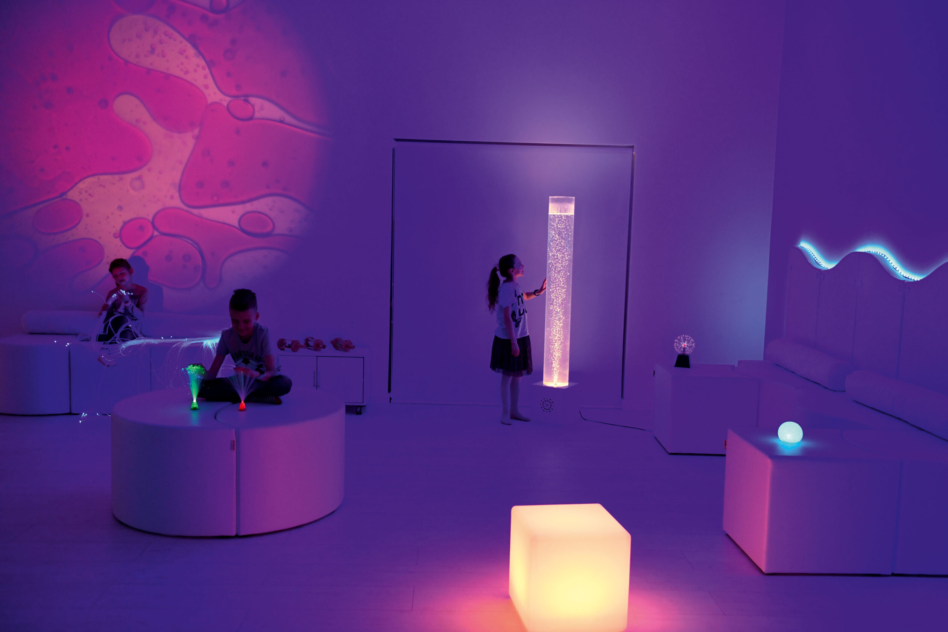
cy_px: 316
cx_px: 474
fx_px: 922
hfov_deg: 54.4
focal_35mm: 35
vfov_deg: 37.9
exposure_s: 1/40
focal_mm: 35
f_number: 3.5
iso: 2000
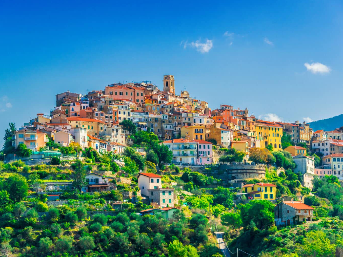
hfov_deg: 14.8
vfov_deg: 11.1
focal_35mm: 133
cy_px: 129
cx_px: 169
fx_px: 1318
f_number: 8
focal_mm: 122
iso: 360
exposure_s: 1/320
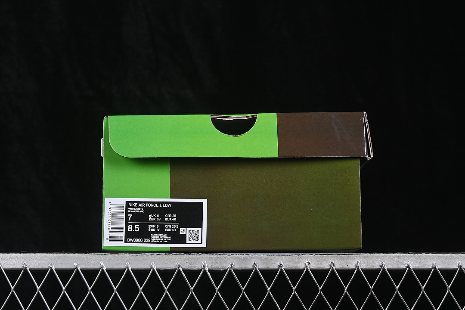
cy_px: 155
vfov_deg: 18.2
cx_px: 232
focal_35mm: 75
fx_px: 969
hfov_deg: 27.0
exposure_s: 1/80
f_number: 7.1
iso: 160
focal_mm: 50
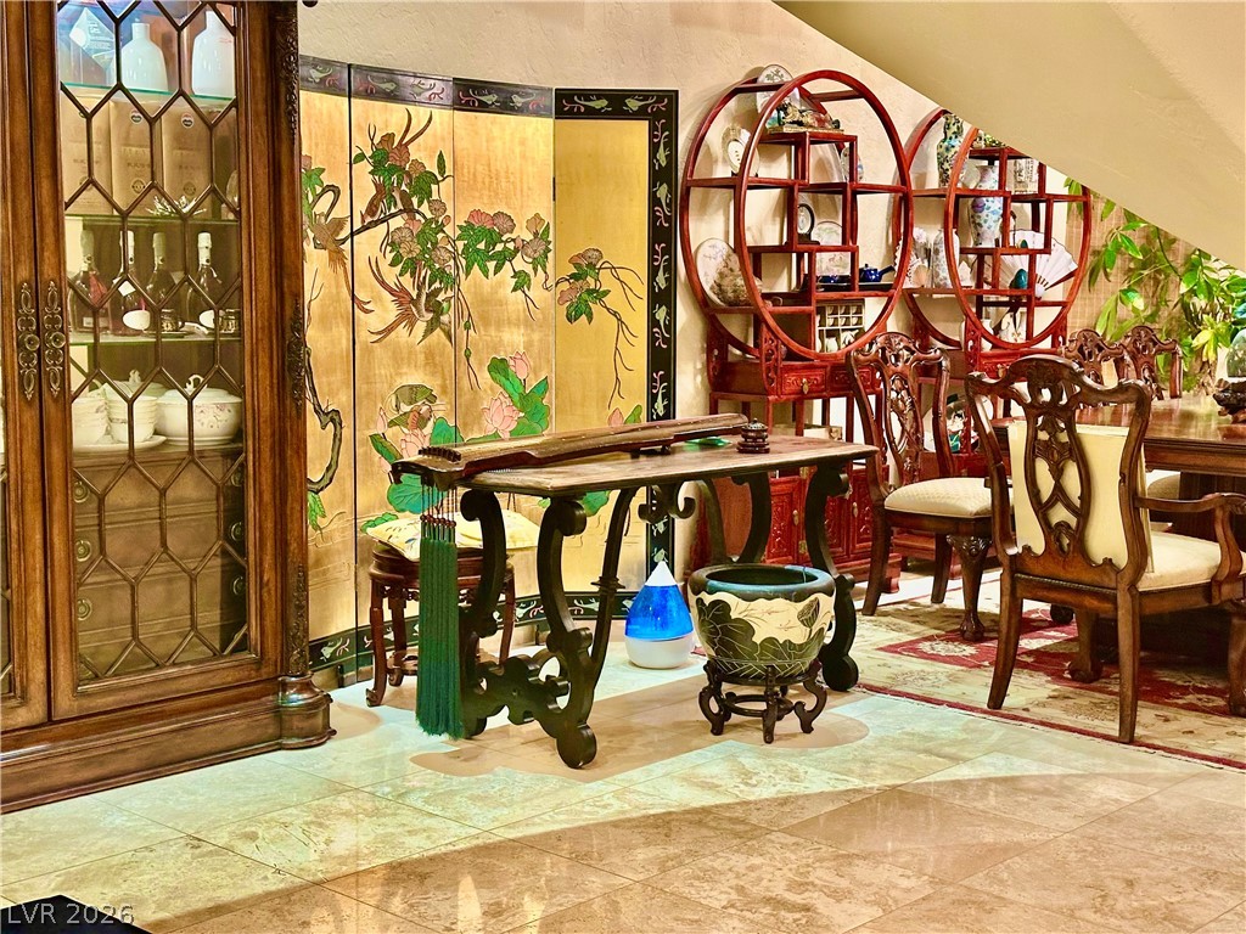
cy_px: 467
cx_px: 623
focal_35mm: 48
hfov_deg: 39.7
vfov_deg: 30.3
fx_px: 1728
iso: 500
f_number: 1.78
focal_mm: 6.86
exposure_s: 1/40
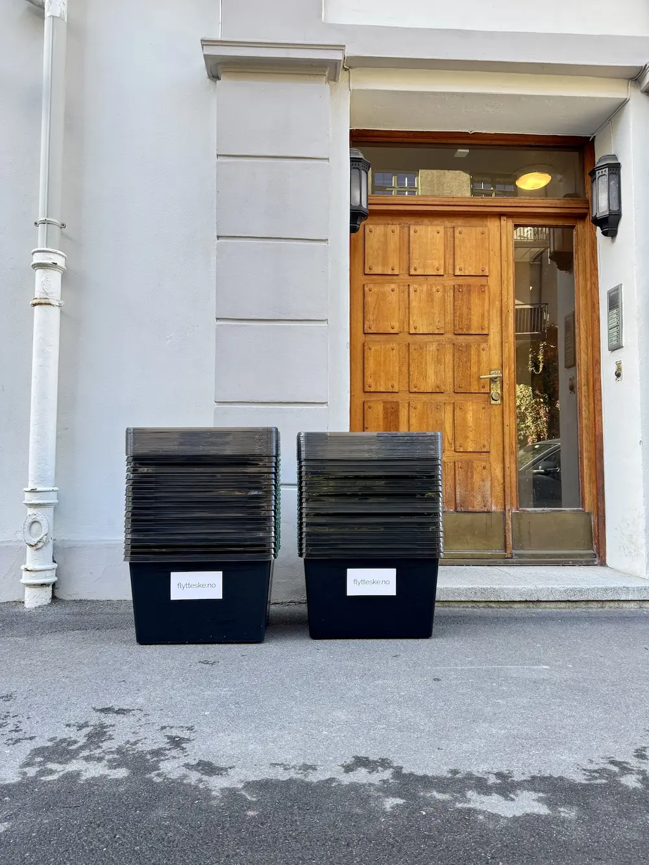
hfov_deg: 56.8
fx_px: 600
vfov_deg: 71.6
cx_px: 324
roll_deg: -0.4
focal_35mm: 24
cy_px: 432
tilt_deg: +4.3
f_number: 1.78
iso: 80
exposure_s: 1/121
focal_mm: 6.76
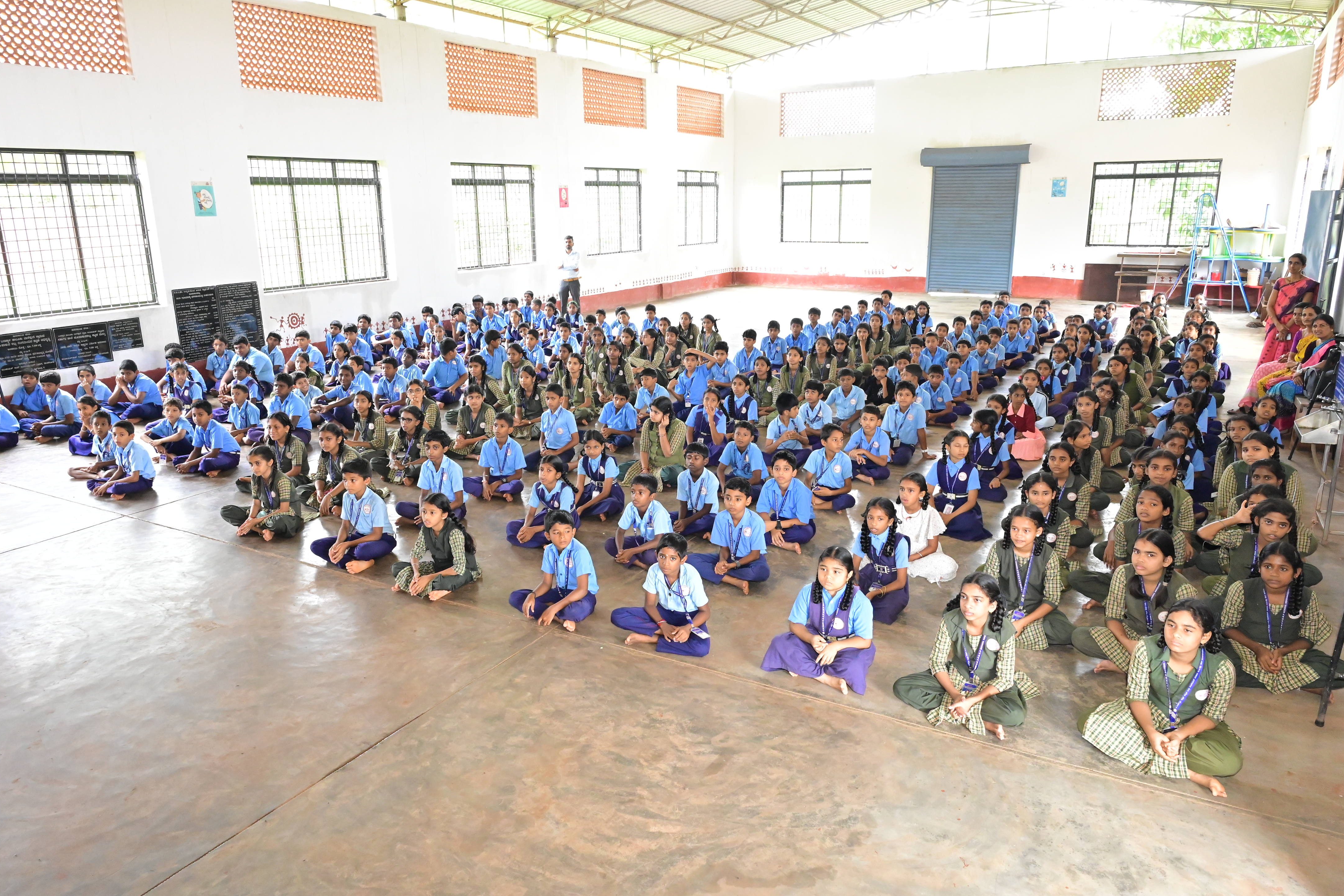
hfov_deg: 71.5
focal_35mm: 25
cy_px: 450
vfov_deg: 51.3
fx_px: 933
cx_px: 661
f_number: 9
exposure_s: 1/125
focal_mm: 24
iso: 8000
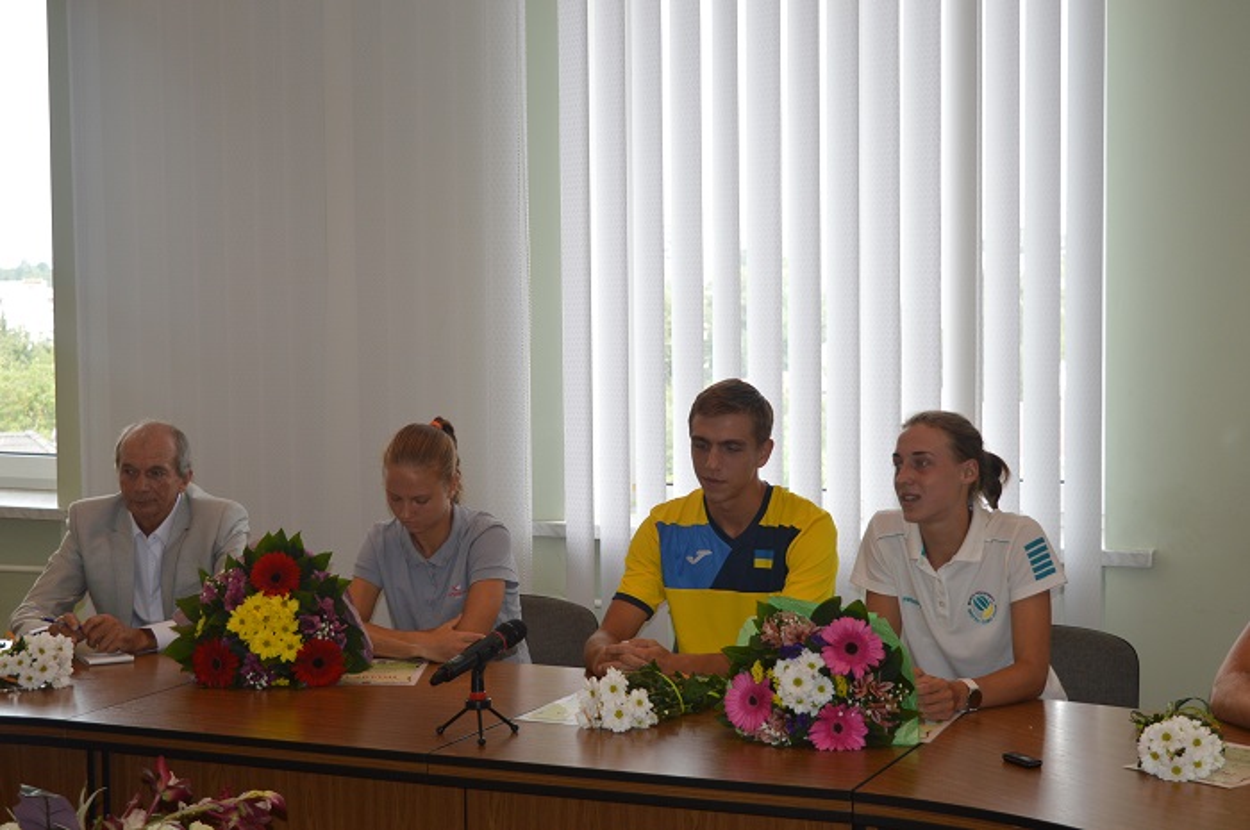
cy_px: 415
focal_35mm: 60
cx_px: 625
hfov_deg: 33.4
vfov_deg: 22.6
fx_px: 2081
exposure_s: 1/125
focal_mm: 40
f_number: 5
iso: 320
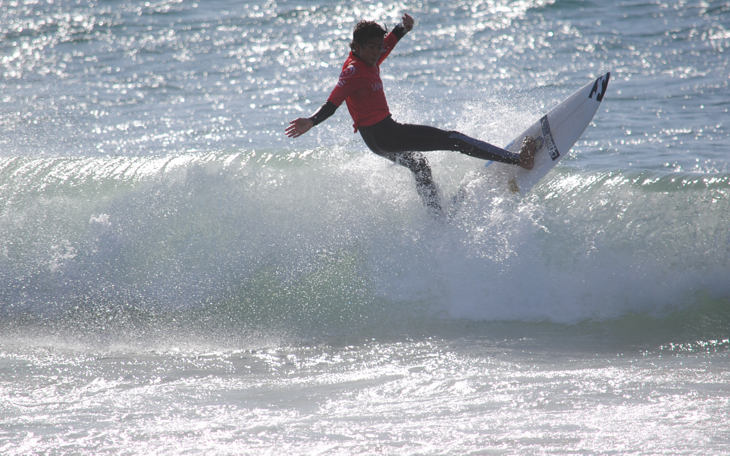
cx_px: 358
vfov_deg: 2.7
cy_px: 222
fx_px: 9728
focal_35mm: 489
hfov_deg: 4.3
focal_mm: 300
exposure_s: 1/1000
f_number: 5.6
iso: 100
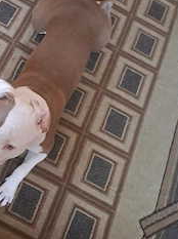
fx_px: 296
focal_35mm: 43
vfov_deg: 43.9
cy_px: 109
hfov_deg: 32.6
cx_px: 36
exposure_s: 1/20
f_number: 1.8
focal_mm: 4.65
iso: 1000
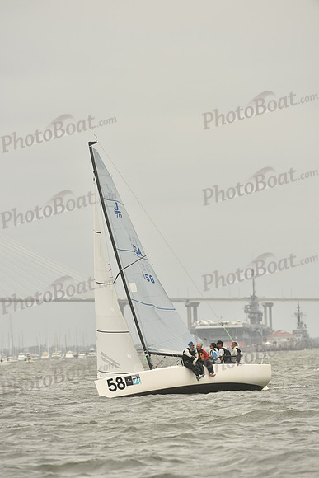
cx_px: 160
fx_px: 5313
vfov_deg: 5.2
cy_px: 239
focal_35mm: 400
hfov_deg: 3.4
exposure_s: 1/1000
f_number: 7.1
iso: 320
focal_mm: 400
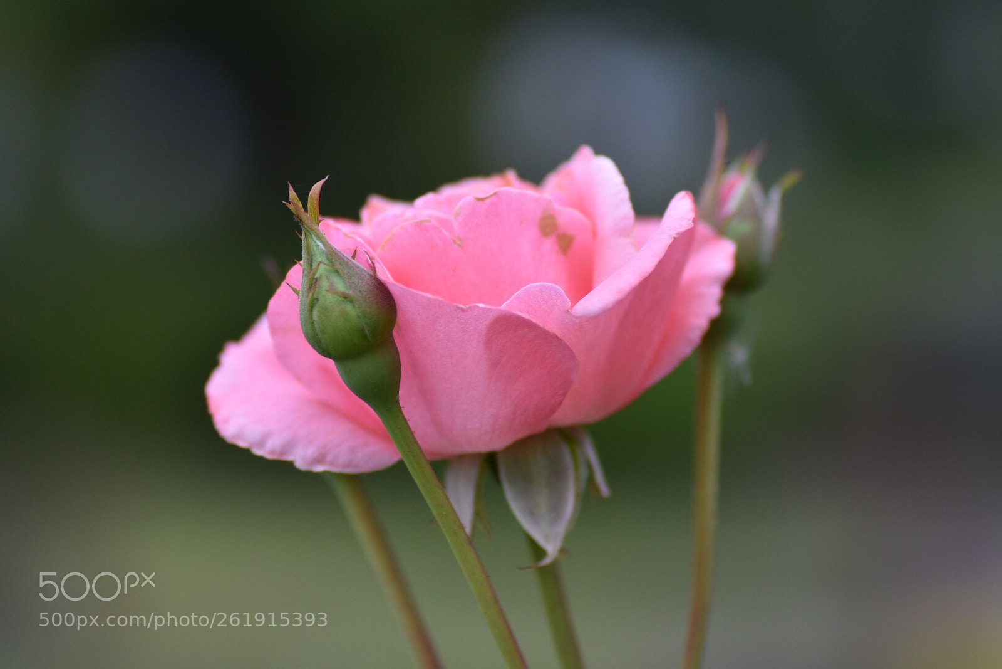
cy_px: 334
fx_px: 3758
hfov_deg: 15.2
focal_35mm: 135
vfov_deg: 10.2
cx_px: 501
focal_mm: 90
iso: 100
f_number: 3.5
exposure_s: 1/200
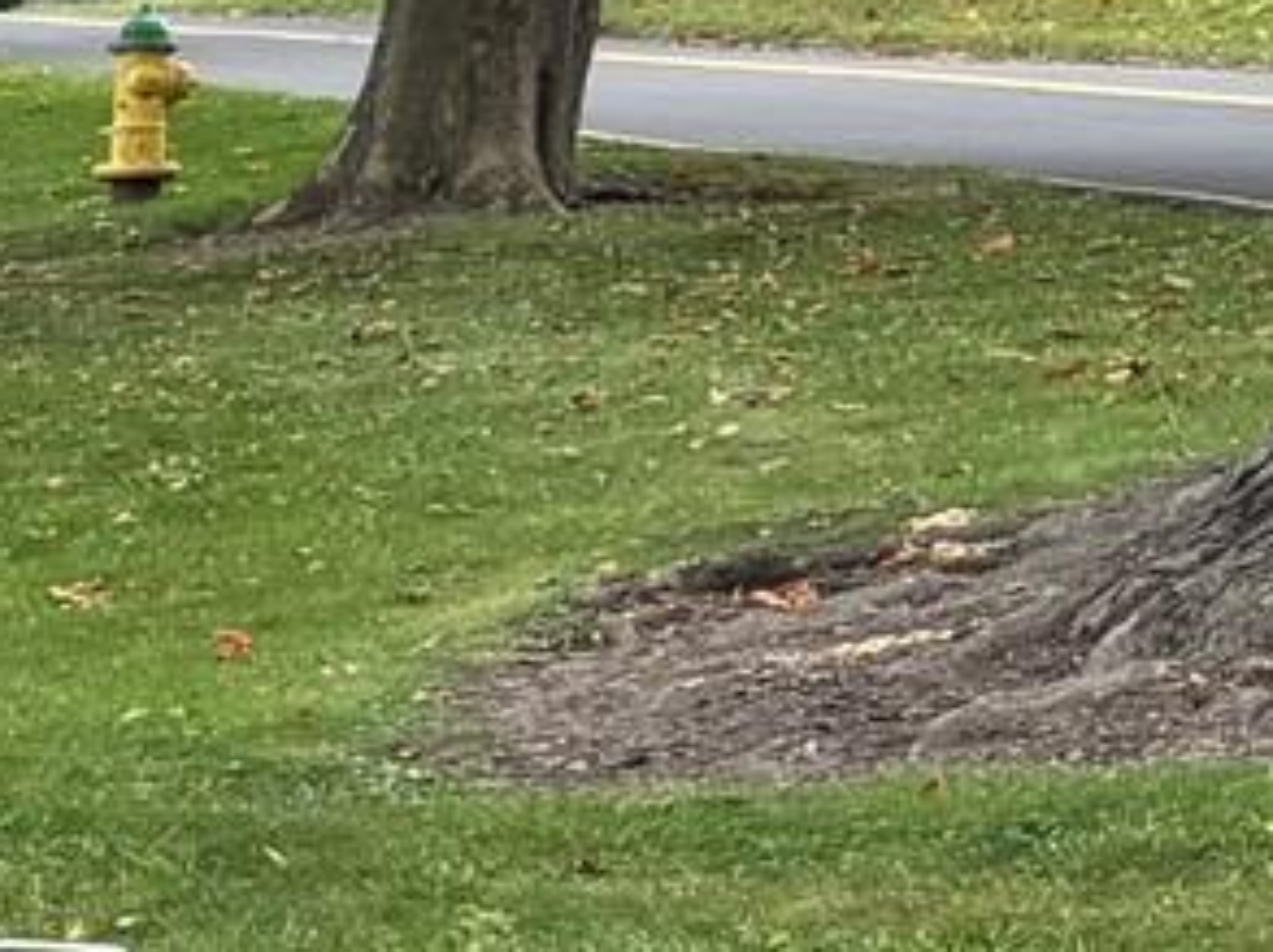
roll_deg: -1.2
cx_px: -3085
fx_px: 6685
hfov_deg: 8.3
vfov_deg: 8.1
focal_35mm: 182
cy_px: 1104
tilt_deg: -5.3
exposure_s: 1/587
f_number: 1.6
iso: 50
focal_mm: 5.96
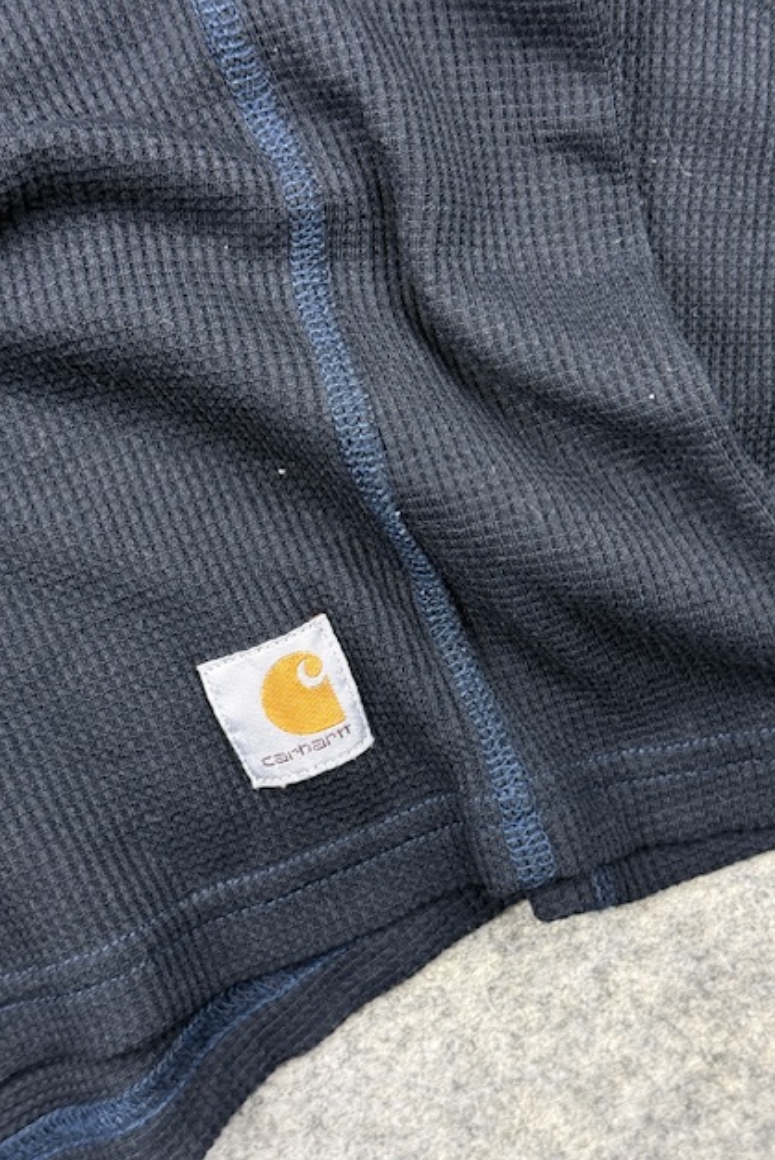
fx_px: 1645
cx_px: 438
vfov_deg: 38.9
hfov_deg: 26.5
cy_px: 591
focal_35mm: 51
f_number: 1.78
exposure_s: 1/100
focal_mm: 6.76
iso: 200
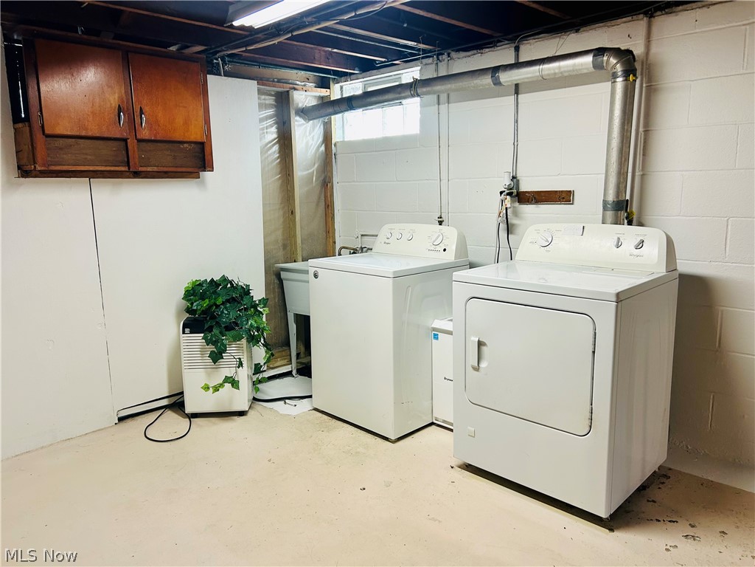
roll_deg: +2.3
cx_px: 378
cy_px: 284
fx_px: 567
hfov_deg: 67.3
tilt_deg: -9.8
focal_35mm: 26
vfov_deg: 53.1
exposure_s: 1/60
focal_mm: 5.7
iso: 125
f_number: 1.5
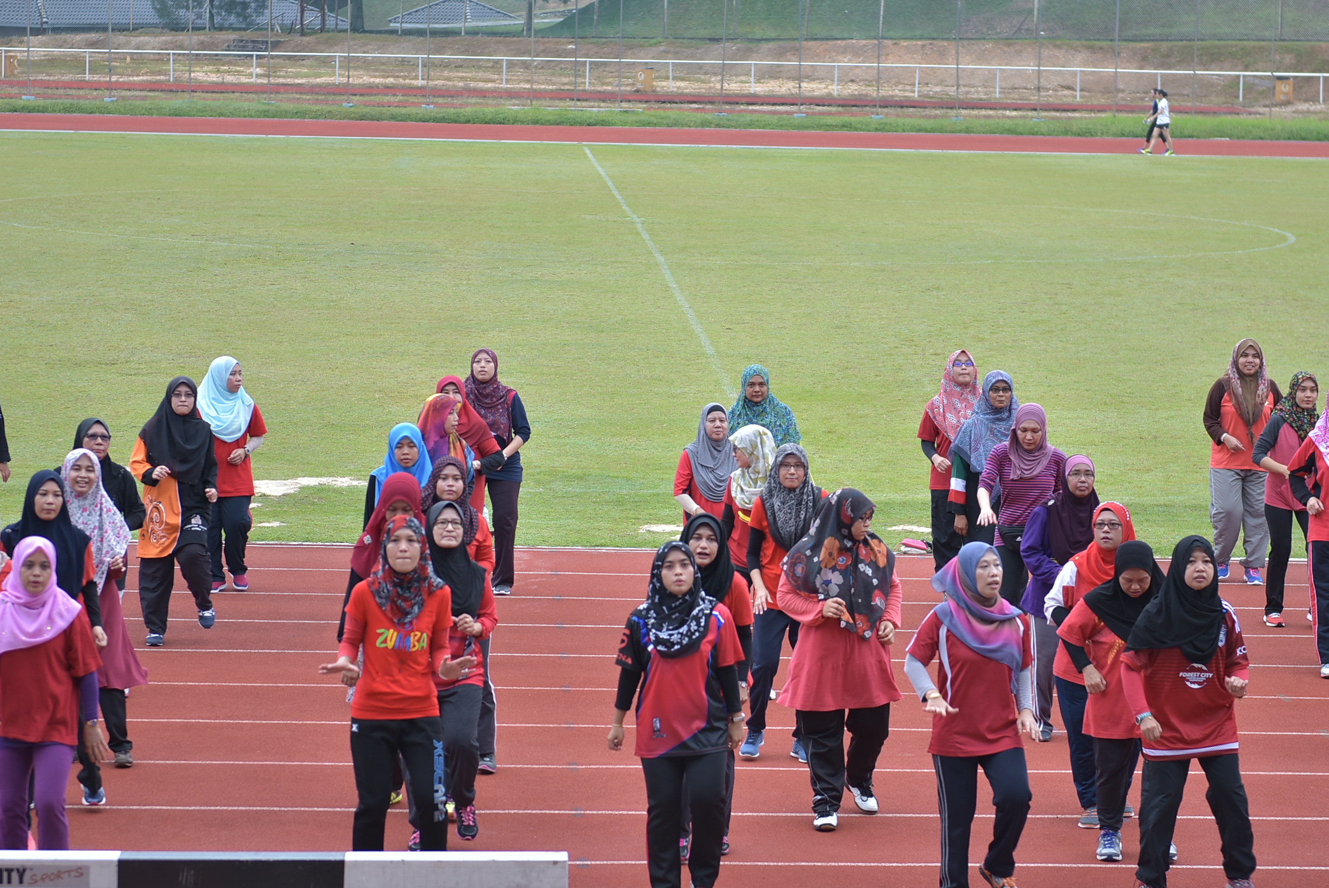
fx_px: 4285
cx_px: 726
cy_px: 419
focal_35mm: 116
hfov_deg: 17.6
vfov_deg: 11.8
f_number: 2.8
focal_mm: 70
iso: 100
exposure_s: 1/200
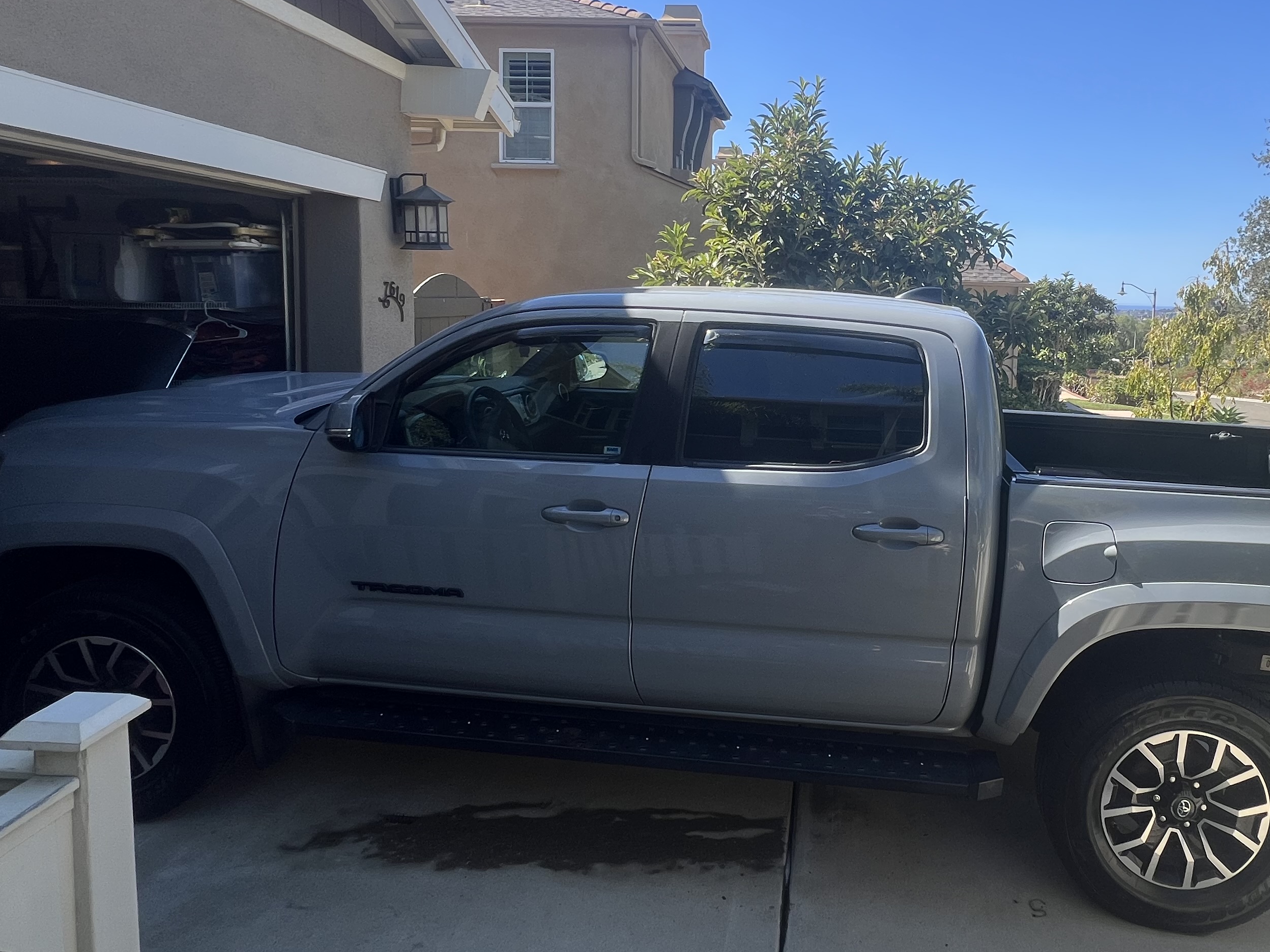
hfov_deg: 77.4
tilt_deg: -4.7
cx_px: 805
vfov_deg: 62.5
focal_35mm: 21
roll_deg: -1.6
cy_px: 349
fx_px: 770
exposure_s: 1/664
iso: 32
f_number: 1.8
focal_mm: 1.57
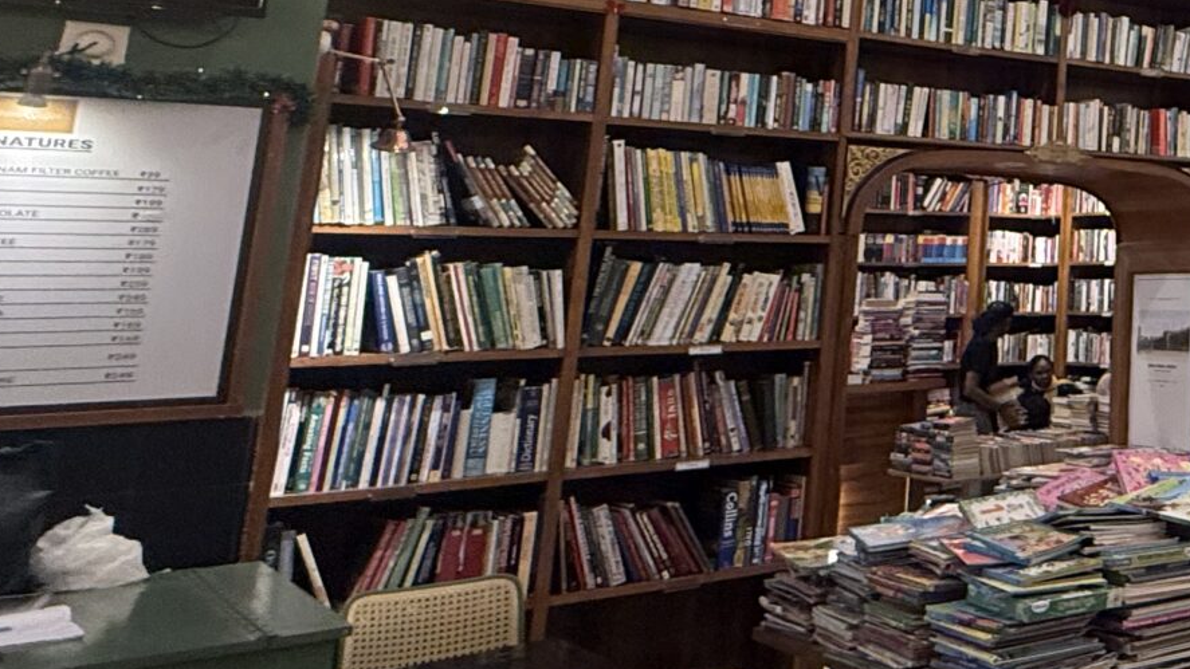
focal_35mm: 44
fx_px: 1388
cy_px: 19
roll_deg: +0.6
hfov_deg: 34.5
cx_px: 1504
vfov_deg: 25.9
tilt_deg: +10.6
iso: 320
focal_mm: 2.22
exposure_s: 1/100
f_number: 2.2
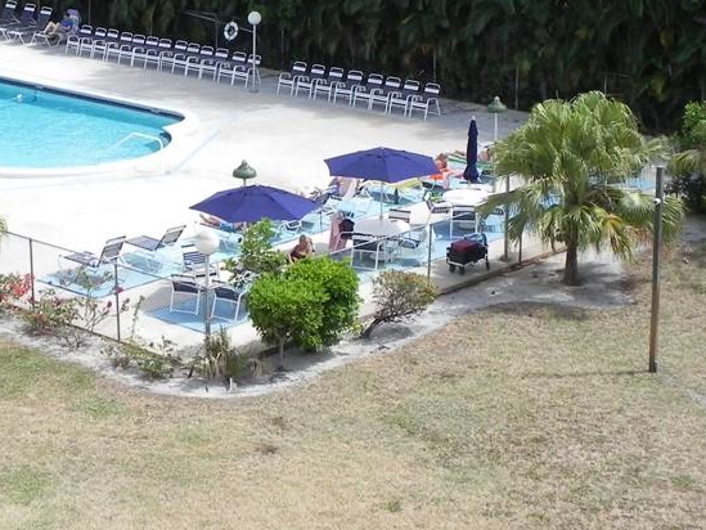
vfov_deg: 15.2
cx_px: 261
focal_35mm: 97
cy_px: 149
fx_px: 1979
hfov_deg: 20.2
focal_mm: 9.2
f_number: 6.3
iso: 224
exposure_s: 1/383
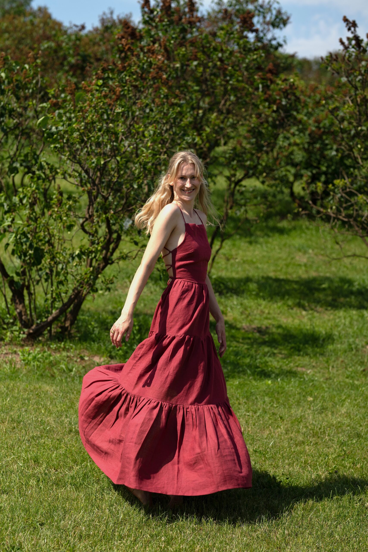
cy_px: 276
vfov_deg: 23.9
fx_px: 1303
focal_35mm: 85
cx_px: 184
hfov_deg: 16.1
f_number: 3.5
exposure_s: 1/2500
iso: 160
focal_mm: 85
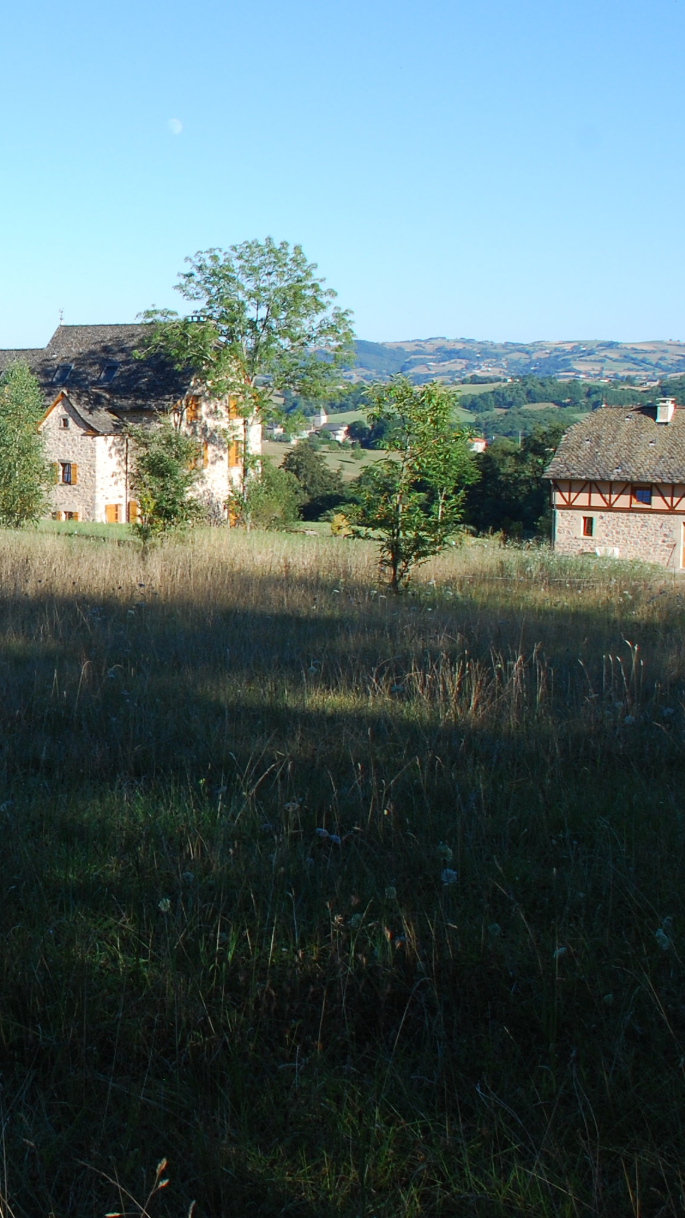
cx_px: -189
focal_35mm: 54
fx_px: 1744
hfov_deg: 20.4
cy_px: 516
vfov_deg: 38.4
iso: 200
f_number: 9
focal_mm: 18
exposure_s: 1/160
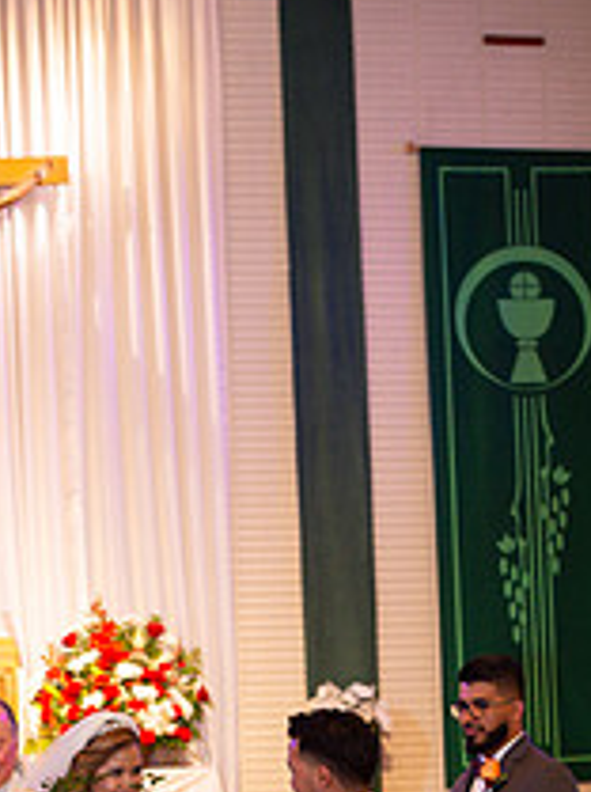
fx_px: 3311
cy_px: 792
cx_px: 108
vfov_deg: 13.4
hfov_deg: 10.2
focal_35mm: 145
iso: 1250
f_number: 3.5
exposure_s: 1/60
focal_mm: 70
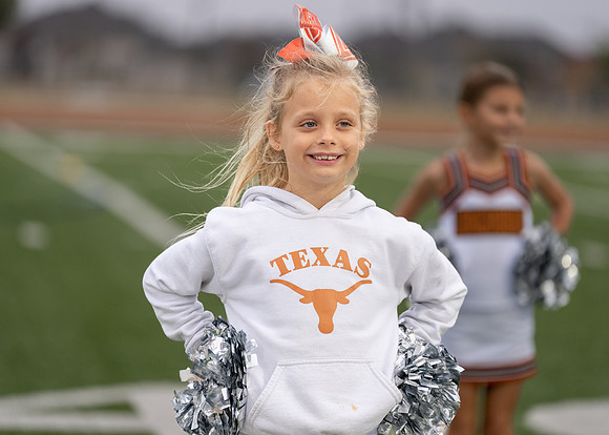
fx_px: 3570
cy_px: 218
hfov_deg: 9.8
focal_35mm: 206
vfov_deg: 7.0
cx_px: 304
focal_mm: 197
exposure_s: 1/1000
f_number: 2.8
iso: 640
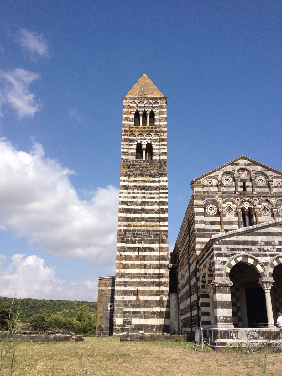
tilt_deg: +18.5
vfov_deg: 52.6
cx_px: 141
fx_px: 380
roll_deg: +1.1
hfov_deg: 40.7
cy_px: 188
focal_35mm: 35
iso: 50
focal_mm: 4.28
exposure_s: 1/2208
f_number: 2.4
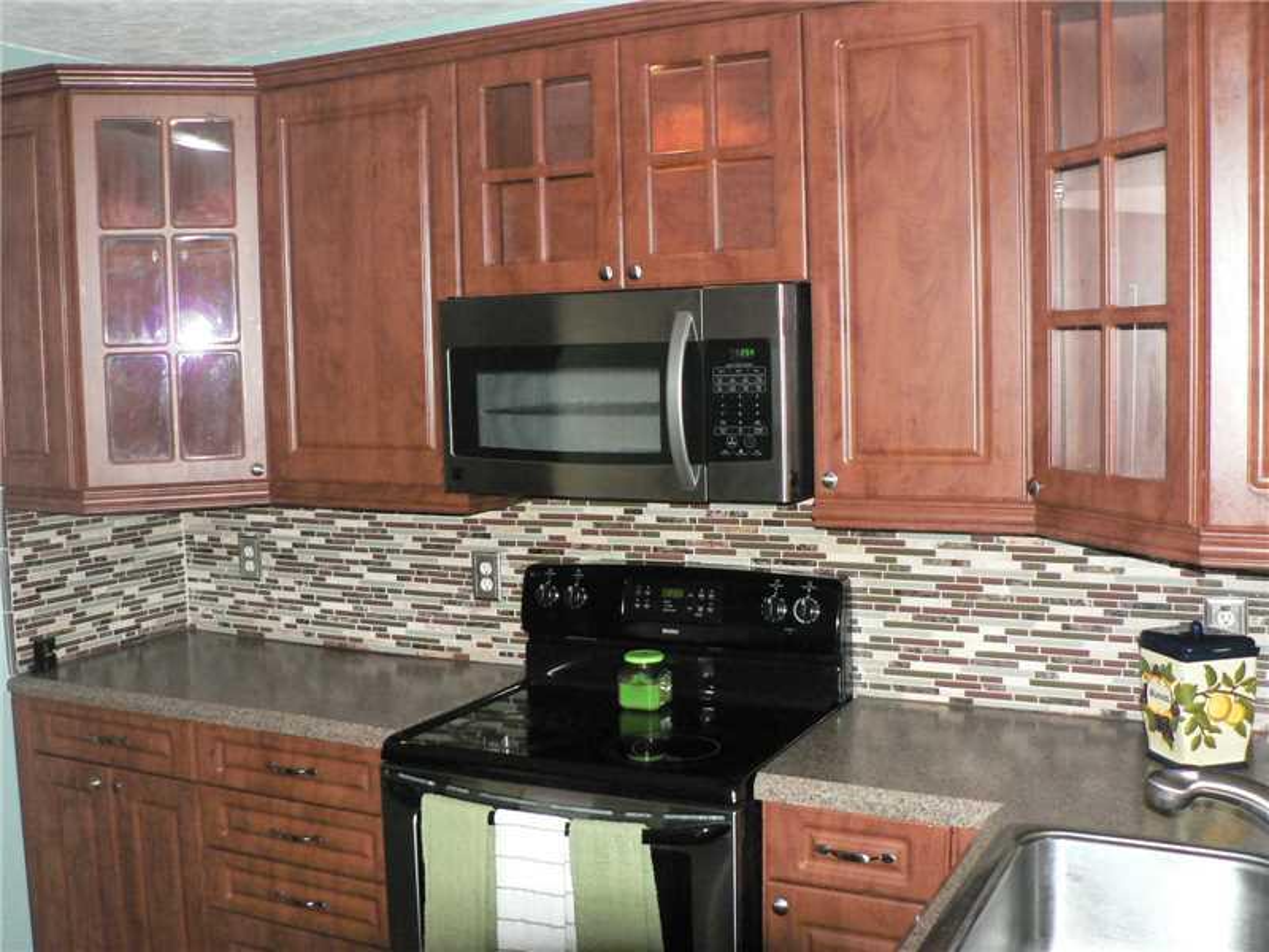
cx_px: 634
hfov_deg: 51.4
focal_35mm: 36
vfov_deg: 39.7
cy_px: 476
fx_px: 1320
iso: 400
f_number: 2.8
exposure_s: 1/60
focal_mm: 6
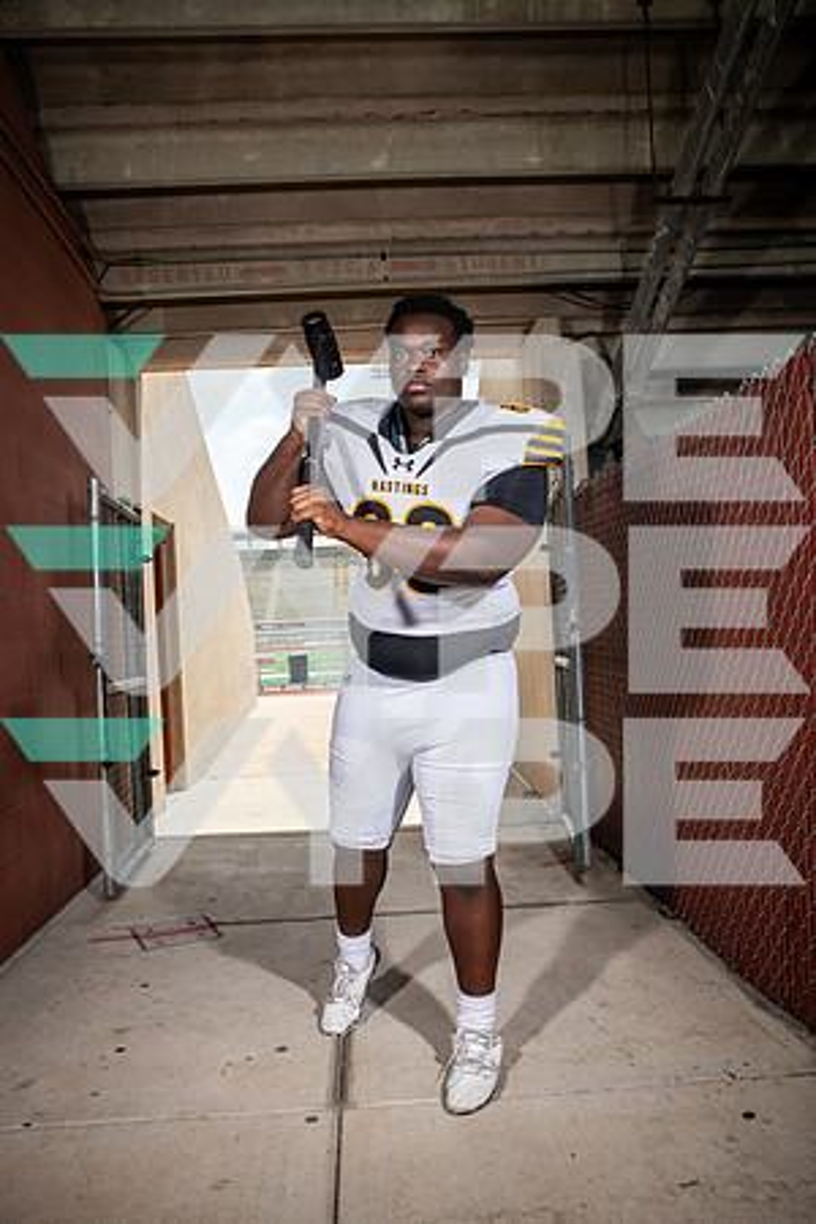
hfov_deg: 43.6
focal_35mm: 30
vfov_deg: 61.9
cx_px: 408
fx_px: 1020
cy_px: 612
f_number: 7.1
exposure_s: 1/400
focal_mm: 30
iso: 160
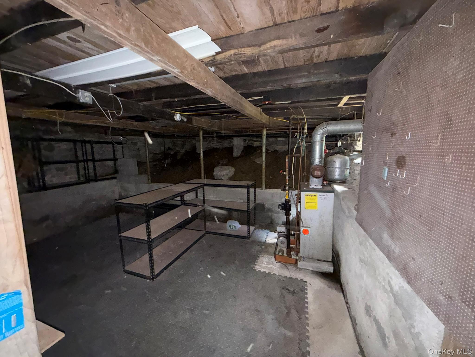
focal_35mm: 14
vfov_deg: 85.7
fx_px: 192
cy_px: 178
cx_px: 238
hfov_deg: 102.1
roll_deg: +0.8
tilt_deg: -8.0
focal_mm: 2.22
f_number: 2.2
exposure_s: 1/16
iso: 1600
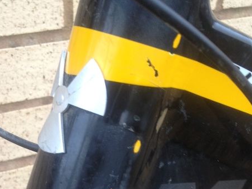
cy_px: 256
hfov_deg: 24.7
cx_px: 103
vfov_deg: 17.3
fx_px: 575
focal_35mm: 79
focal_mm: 4.28
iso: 50
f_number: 2.4
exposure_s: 1/40
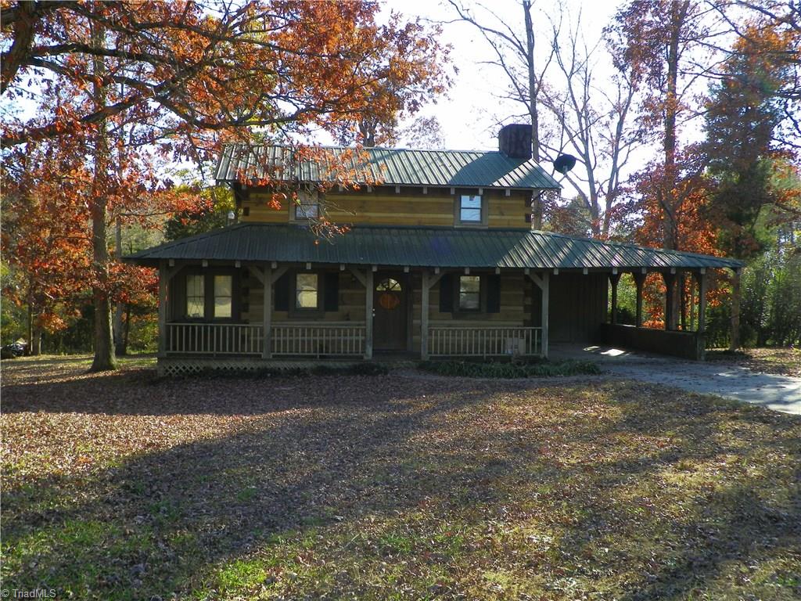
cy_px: 300
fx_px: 856
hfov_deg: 50.1
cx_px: 400
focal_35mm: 37
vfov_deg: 38.7
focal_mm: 6.6
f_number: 4
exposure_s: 1/250
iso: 64
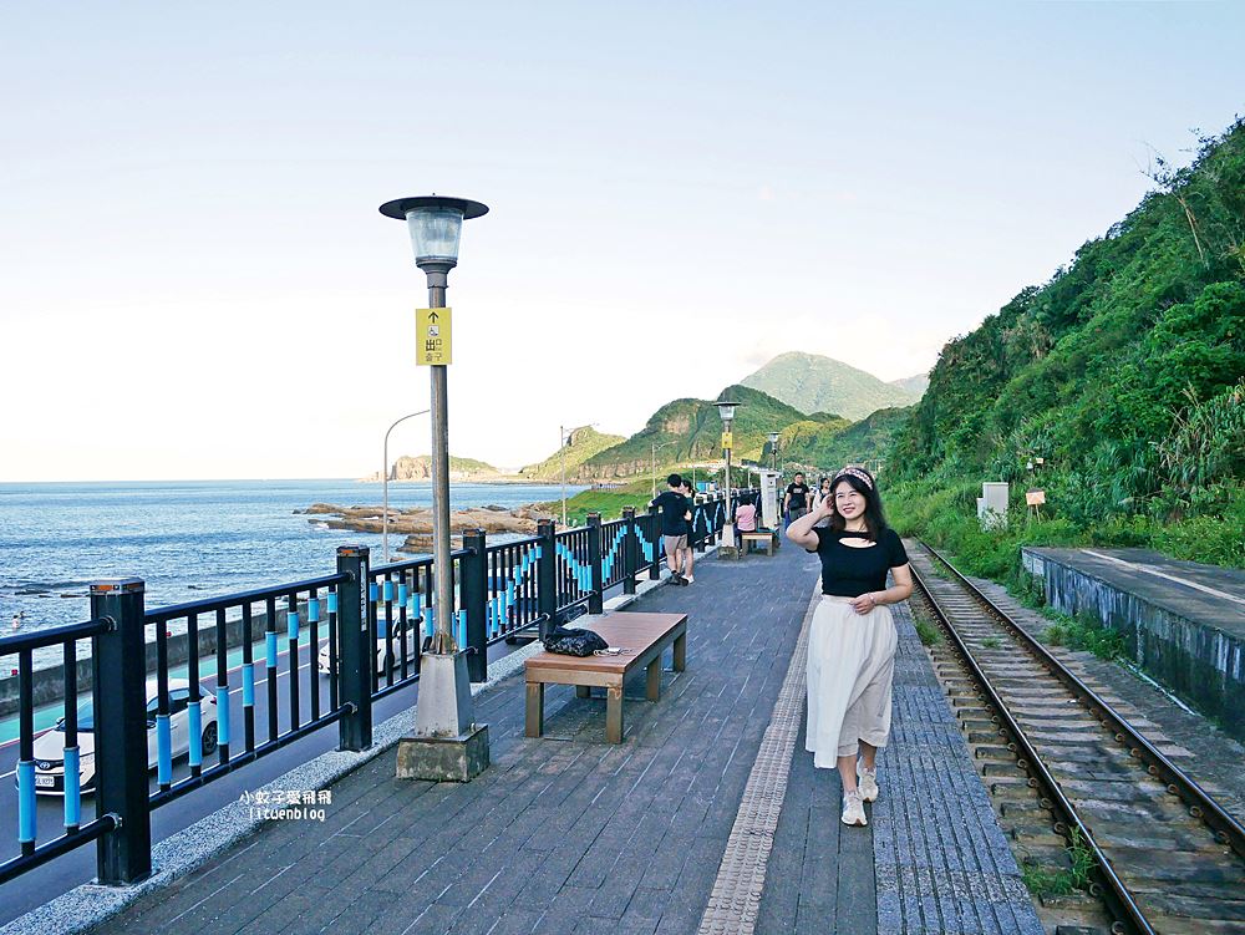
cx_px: 622
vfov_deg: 49.8
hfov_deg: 63.4
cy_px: 468
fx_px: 1008
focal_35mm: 28
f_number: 4
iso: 200
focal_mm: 14
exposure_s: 1/1000
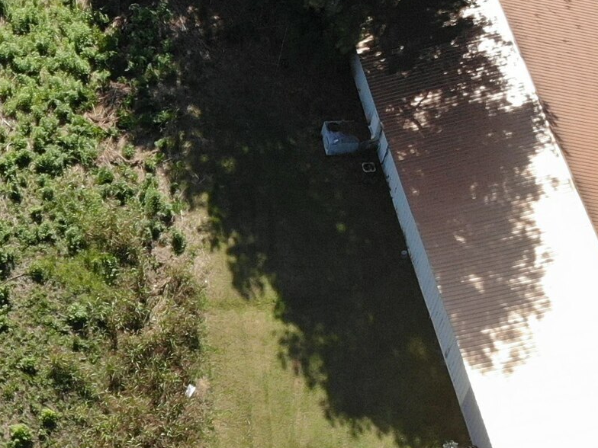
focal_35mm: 94
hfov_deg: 19.7
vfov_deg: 15.7
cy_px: 259
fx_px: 1624
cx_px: -102
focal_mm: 4.5
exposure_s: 1/485
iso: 100
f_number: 2.8
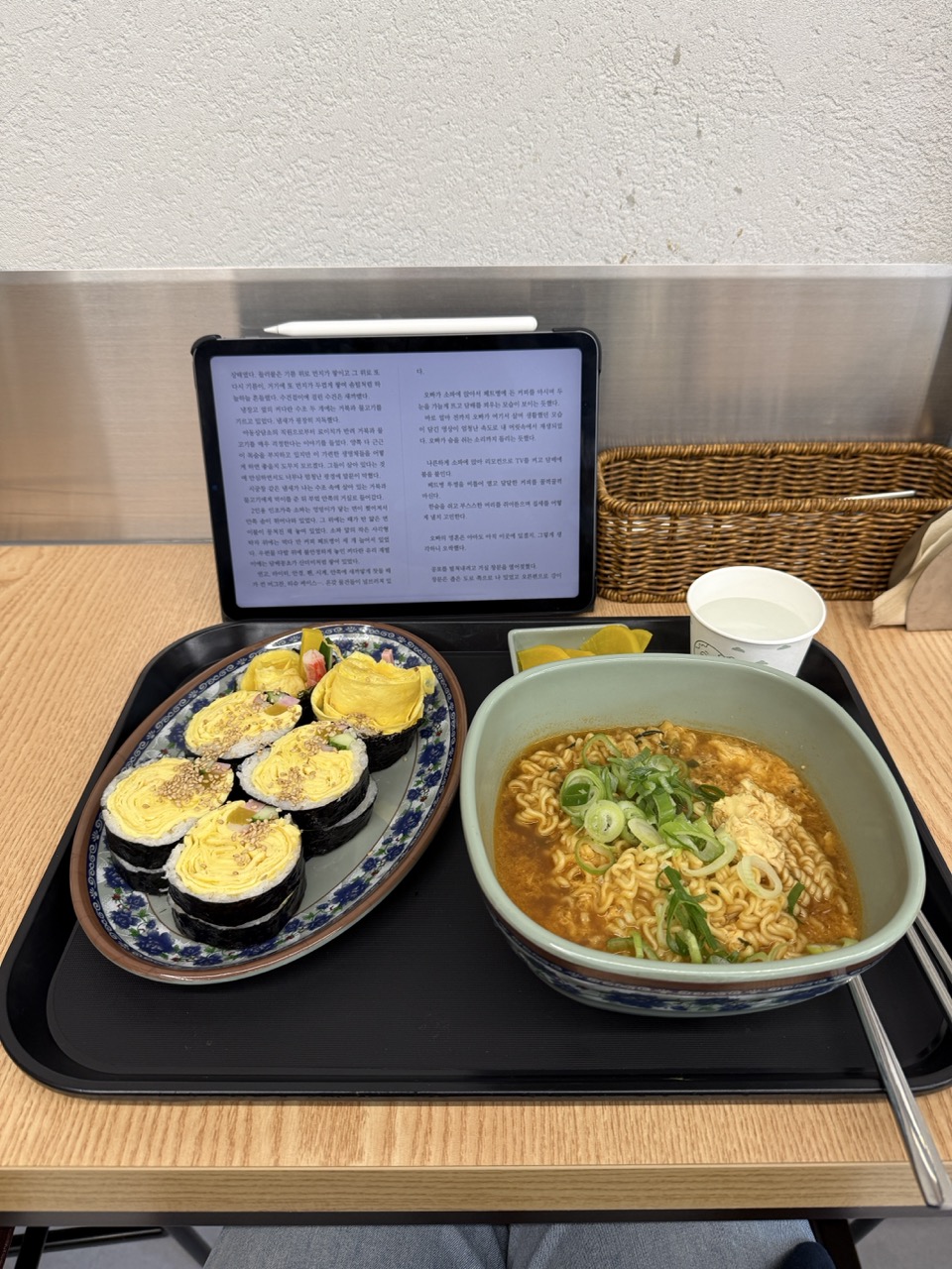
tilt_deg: -34.5
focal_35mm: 24
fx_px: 880
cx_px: 476
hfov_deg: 56.8
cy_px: 634
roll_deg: +0.3
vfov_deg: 71.6
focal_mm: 6.76
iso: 125
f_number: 1.78
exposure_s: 1/120
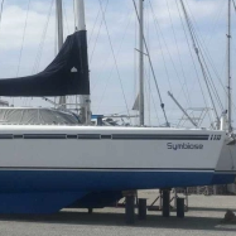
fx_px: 748
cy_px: 119
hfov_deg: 17.7
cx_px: 37
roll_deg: -0.6
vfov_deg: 17.9
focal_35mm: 97
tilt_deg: +3.7
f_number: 2.8
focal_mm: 6.6
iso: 20
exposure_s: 1/1916
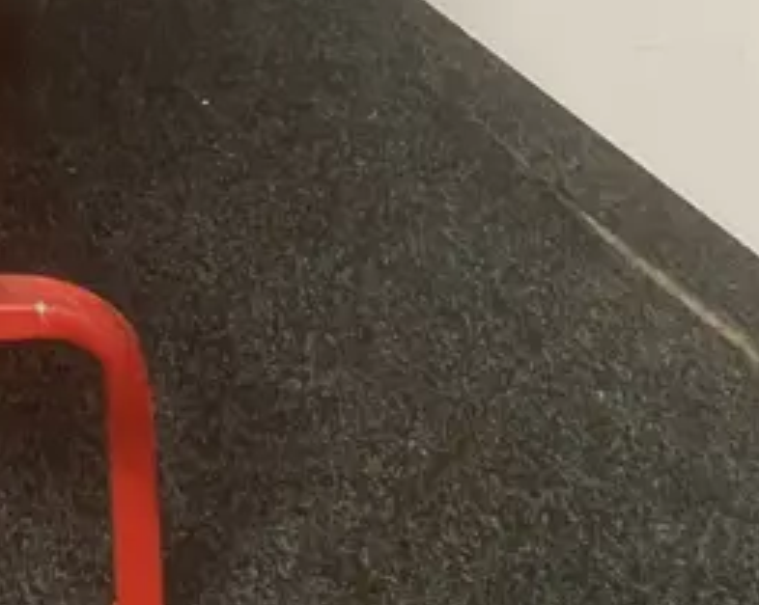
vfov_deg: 12.3
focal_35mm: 107
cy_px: -703
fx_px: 2401
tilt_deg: -20.2
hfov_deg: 16.9
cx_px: -223
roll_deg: -0.4
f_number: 1.8
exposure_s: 1/50
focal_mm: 3.99
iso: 320
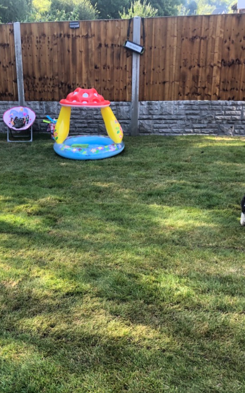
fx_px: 427
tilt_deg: -16.5
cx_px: 77
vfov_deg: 49.3
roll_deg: +0.0
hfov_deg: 31.7
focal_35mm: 40
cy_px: 195
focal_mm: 3.99
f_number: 1.8
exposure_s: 1/120
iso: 40
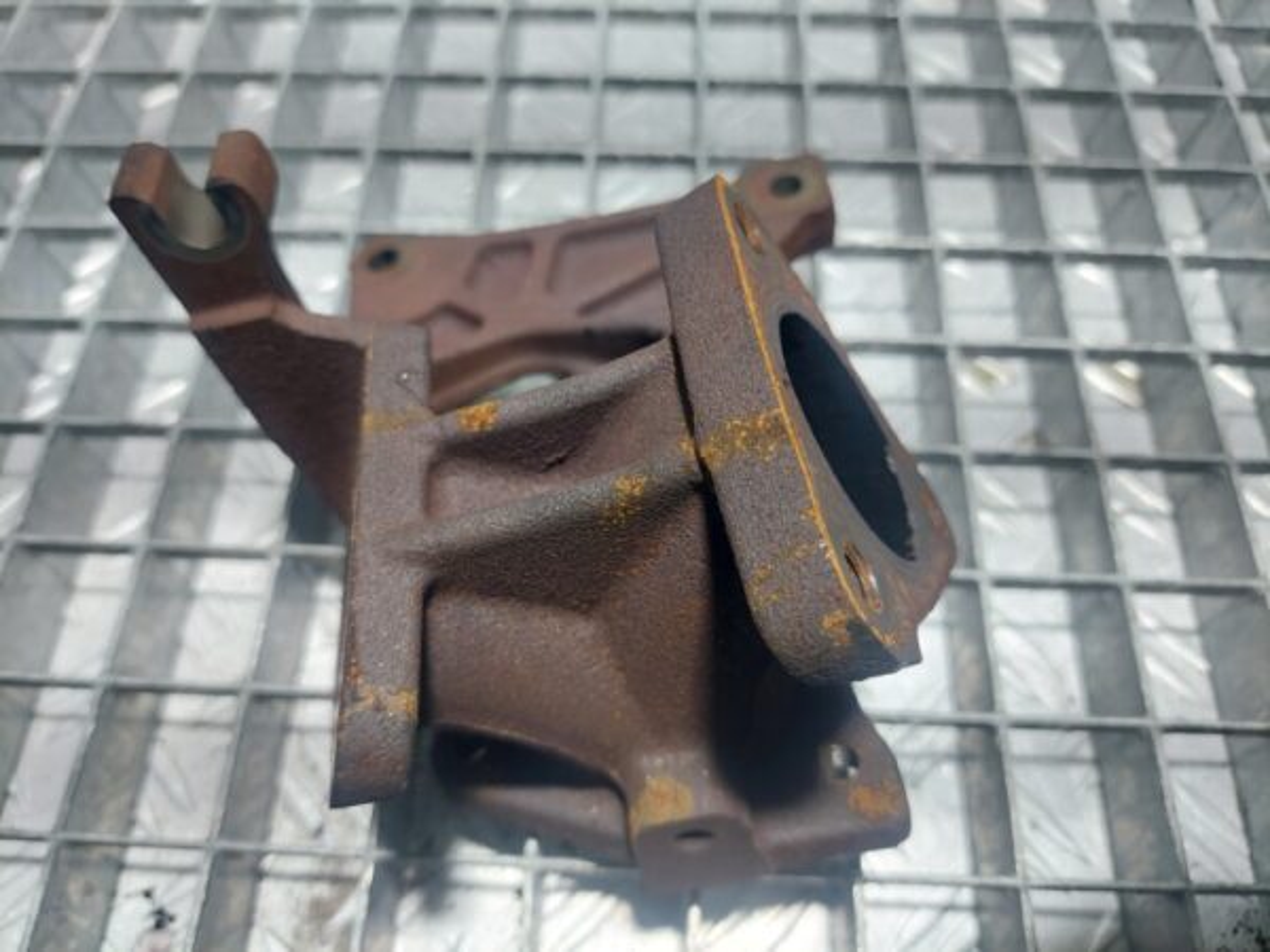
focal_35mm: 25
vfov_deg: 54.9
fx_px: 917
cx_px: 635
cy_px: 476
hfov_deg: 69.4
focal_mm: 5.23
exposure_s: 1/50
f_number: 1.8
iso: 50
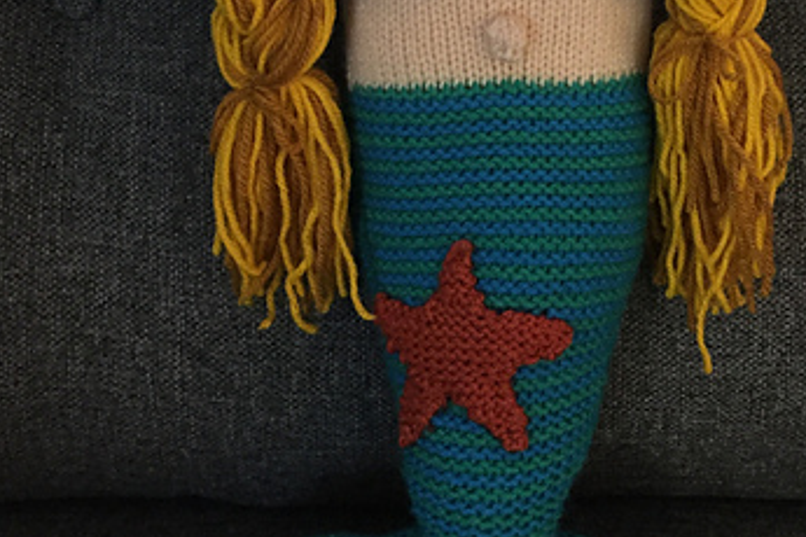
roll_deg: -0.8
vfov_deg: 23.4
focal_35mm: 56
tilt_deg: -35.1
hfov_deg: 35.4
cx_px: 519
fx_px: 1254
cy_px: 30
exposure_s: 1/17
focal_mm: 4.15
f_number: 2.2
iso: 500
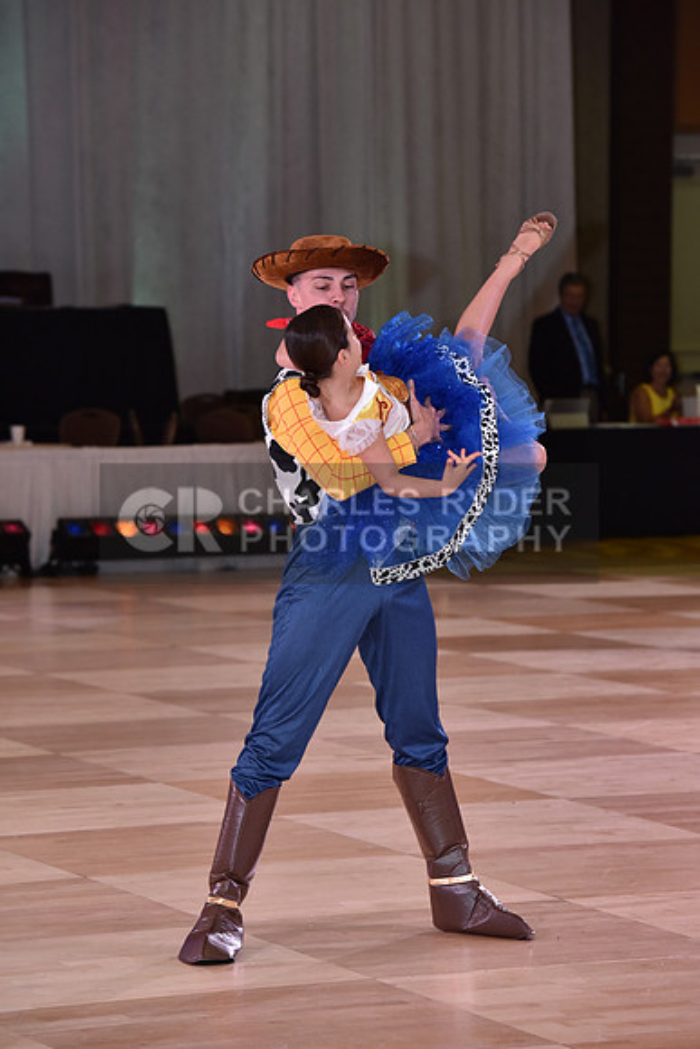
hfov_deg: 9.2
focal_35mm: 150
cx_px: 350
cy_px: 524
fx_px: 4372
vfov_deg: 13.7
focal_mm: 150
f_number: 6.3
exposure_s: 1/250
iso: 1600
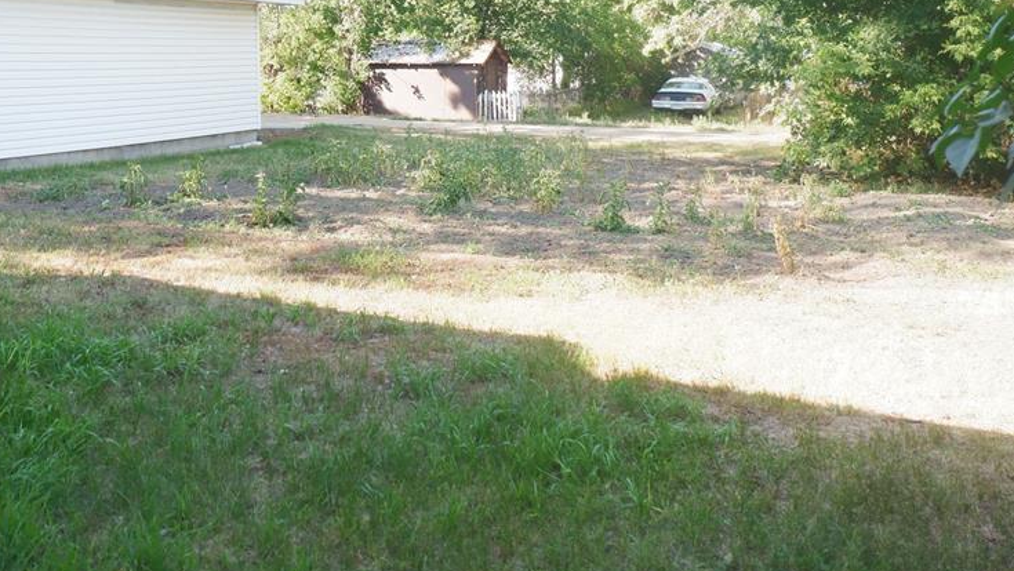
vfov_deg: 33.2
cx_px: 428
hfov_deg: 56.3
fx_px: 941
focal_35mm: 35
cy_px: 156
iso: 400
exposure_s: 1/220
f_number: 4
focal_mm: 16
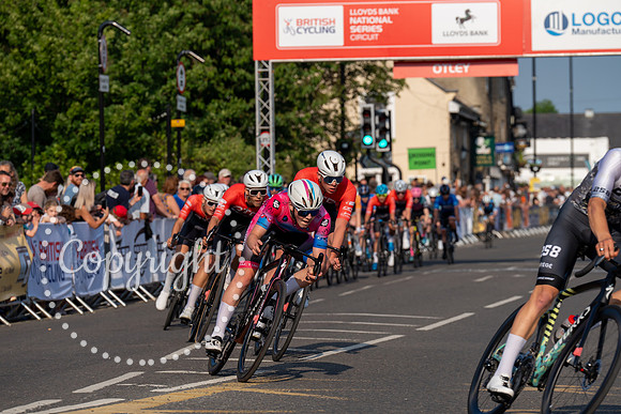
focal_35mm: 182
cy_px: 207
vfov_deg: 7.5
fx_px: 3140
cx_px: 310
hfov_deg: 11.3
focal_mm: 182
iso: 160
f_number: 6.3
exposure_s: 1/1000
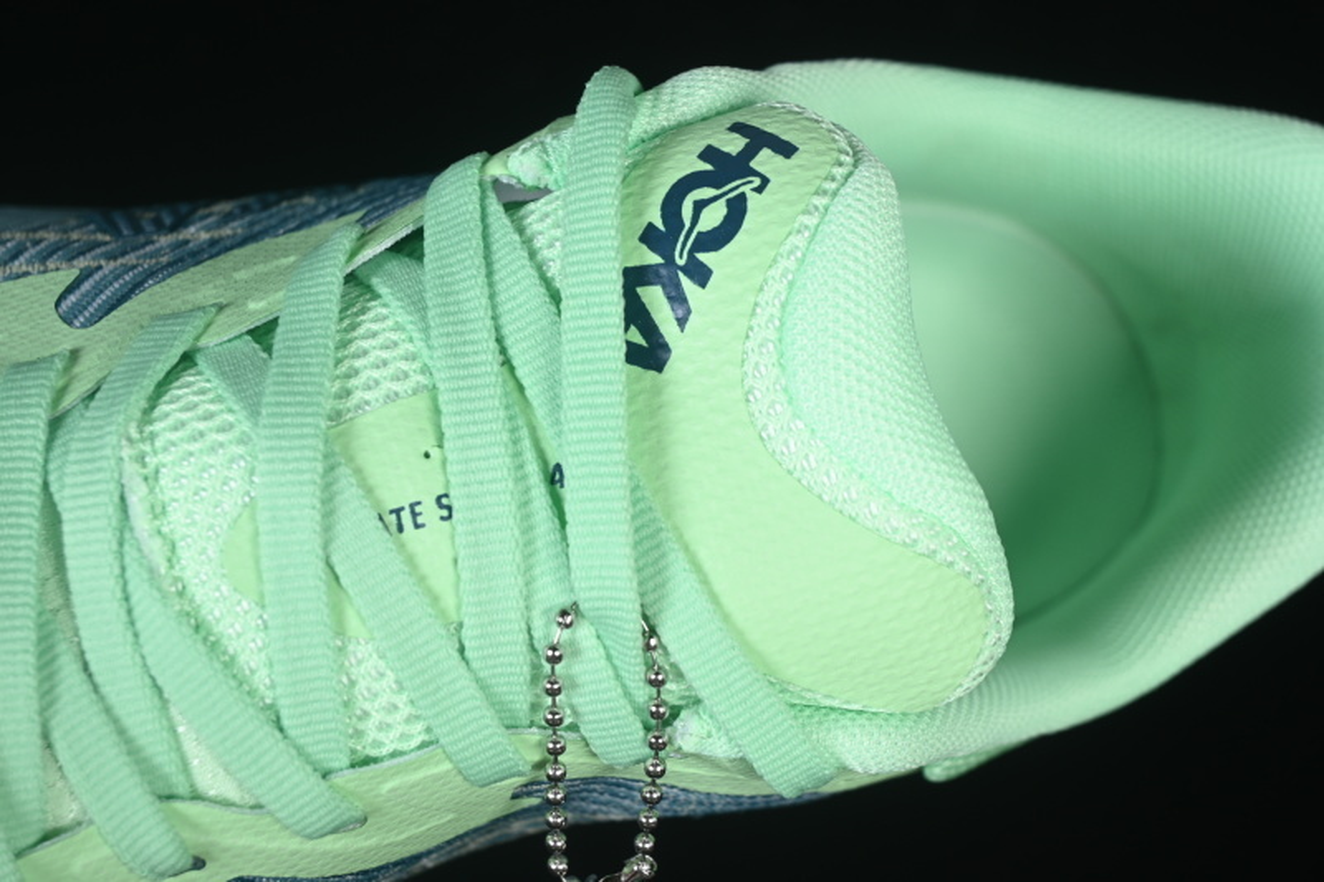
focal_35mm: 75
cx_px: 662
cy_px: 441
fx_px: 2758
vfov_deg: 18.2
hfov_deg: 27.0
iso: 160
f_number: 7.1
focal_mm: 50
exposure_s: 1/80
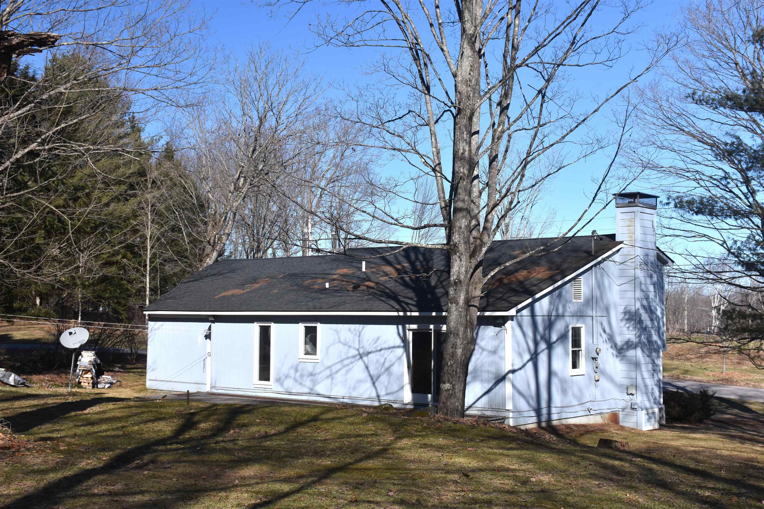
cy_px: 254
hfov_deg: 41.1
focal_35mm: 48
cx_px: 382
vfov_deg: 28.1
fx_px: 1019
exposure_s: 1/500
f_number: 8
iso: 400
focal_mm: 32
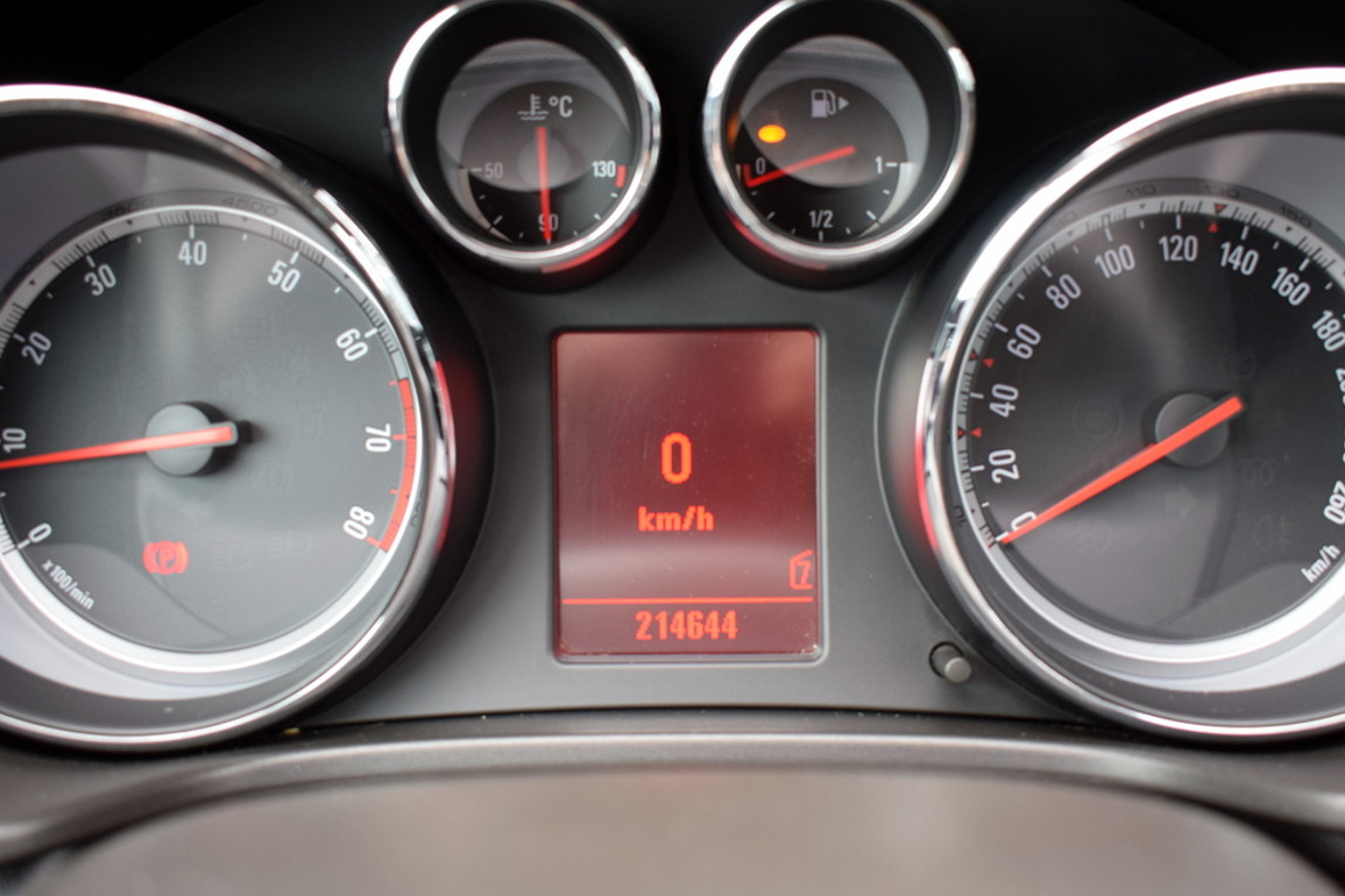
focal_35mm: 40
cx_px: 677
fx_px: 1494
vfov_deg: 33.4
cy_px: 439
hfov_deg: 48.5
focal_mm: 22
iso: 400
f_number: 4
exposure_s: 1/60
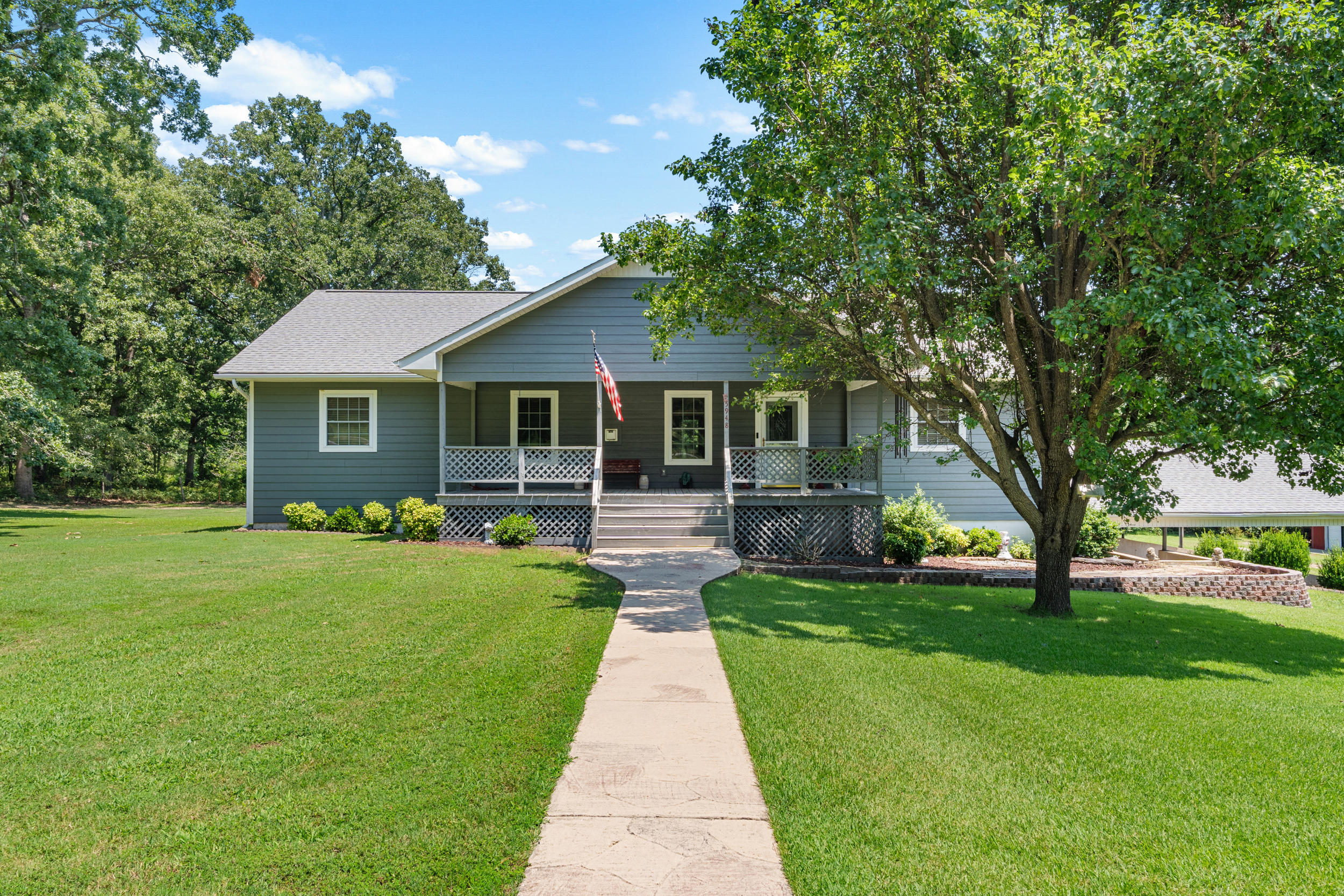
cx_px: 672
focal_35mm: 24
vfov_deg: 54.0
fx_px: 879
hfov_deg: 74.8
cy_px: 448
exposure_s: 1/50
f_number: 9
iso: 200
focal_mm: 15.7
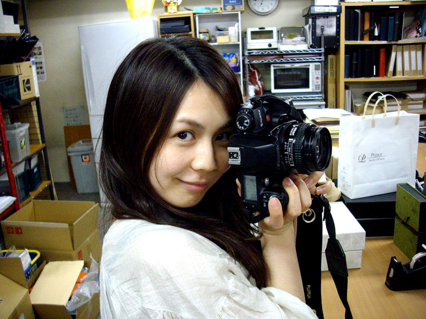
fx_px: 455
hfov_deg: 50.1
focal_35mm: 37
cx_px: 213
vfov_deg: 38.7
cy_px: 160
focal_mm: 6.2
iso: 348
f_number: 2.8
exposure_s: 1/50
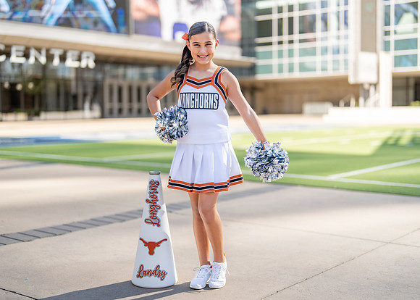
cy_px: 150
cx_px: 210
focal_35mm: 53
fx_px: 635
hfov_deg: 36.6
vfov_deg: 26.6
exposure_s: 1/2500
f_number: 1.2
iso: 100
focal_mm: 50
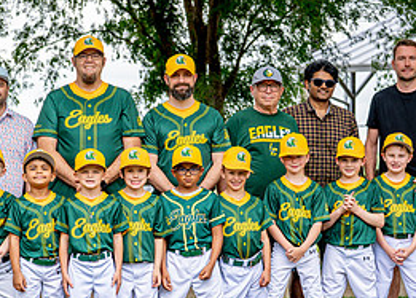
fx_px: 1502
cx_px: 118
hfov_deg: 15.7
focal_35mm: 127
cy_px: 206
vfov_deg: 11.3
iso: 125
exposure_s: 1/640
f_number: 2.8
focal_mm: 50
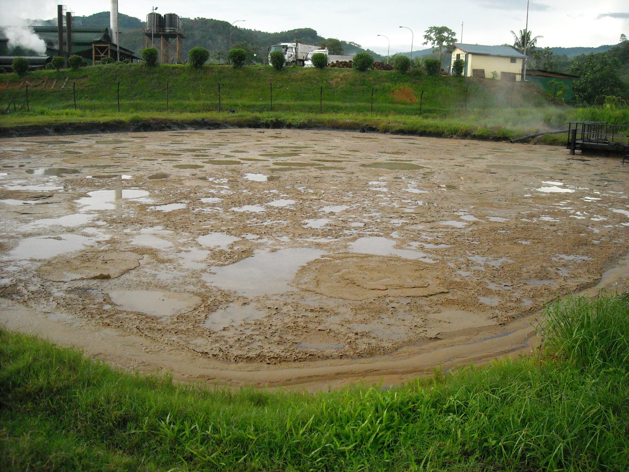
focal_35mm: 35
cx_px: 314
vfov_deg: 40.7
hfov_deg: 52.6
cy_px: 236
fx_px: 636
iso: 475
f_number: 2.8
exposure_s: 1/250
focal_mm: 5.7
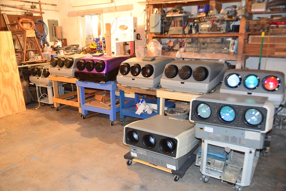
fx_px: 238
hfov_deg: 61.9
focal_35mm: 30
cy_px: 96
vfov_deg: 43.6
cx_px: 143
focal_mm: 30
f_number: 4.5
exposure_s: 1/125
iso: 6400
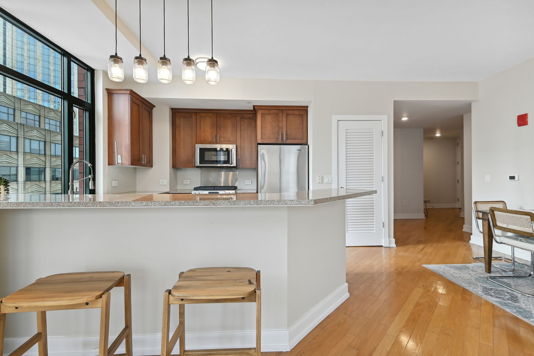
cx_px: 267
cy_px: 178
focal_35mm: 16
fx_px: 237
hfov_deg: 96.7
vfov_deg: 73.7
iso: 400
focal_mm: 16
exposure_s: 1/125
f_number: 8
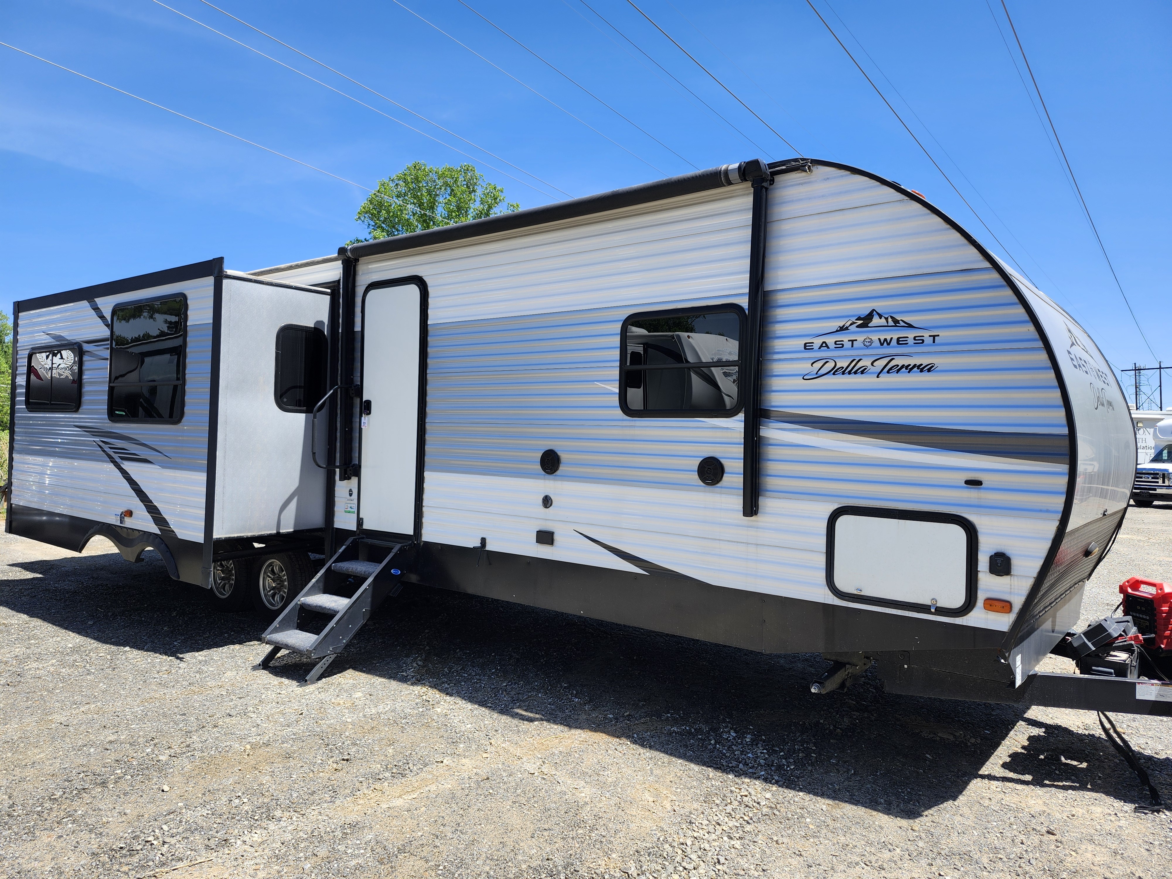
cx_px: 586
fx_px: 779
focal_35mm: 23
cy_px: 440
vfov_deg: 58.9
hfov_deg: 73.9
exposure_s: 1/845
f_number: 1.8
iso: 25
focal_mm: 5.54
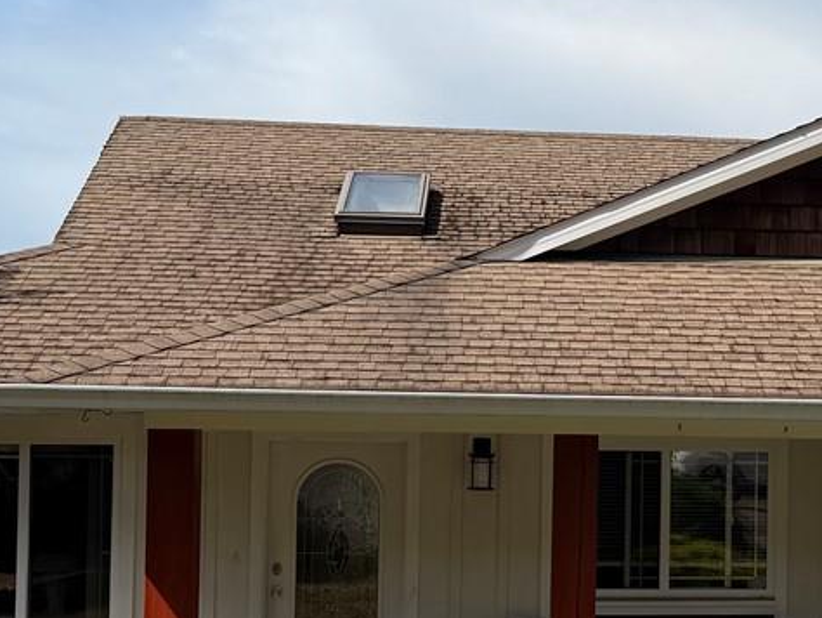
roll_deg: -1.1
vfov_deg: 18.2
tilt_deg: +0.2
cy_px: 420
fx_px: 1924
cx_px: 740
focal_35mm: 81
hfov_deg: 23.5
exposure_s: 1/8130
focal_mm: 6.76
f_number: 1.78
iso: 80
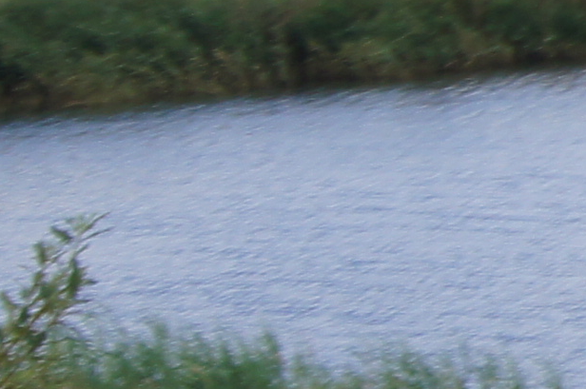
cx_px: 1846
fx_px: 5446
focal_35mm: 335
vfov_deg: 4.1
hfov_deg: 5.7
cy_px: 17
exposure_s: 1/80
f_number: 13
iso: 100
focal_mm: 28
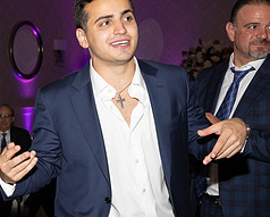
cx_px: -5
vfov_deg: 21.3
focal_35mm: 72
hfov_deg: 25.0
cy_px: 136
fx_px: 576
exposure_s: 1/100
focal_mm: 31.5
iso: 800
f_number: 5.6
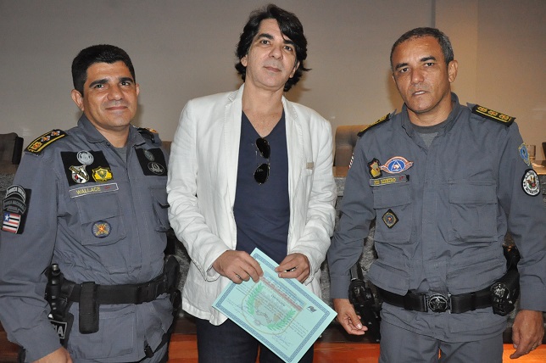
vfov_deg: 35.4
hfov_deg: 51.3
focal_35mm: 38
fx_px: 568
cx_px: 273
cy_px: 182
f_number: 6.3
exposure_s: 1/100
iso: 3200
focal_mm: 25
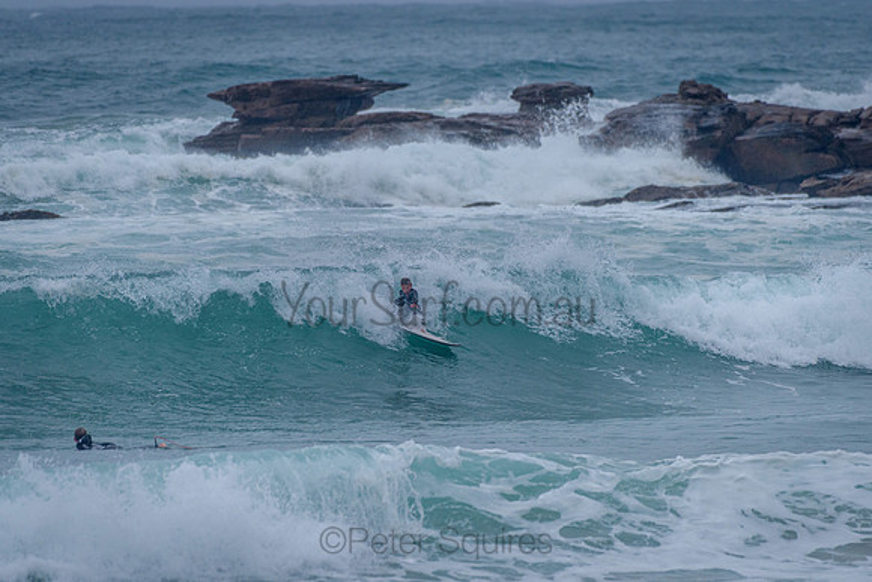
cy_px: 291
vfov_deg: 2.2
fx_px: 14839
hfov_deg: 3.4
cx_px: 436
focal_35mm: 613
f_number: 5.6
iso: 500
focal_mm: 500
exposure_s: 1/2000
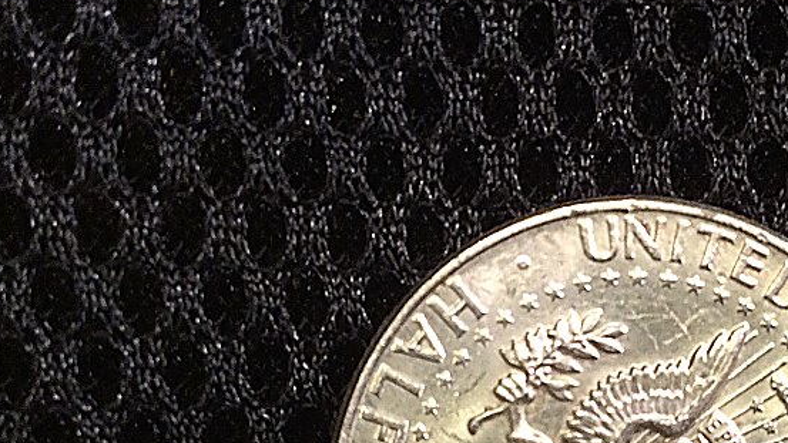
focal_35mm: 63
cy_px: 442
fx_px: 1316
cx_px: 569
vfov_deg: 18.6
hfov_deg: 32.8
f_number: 2.4
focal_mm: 3.3
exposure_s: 1/24
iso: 100
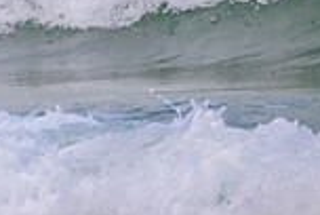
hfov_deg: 0.7
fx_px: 27146
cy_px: -77
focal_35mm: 3048
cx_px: -257
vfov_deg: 0.5
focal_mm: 800
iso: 1600
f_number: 11
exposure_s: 1/2000
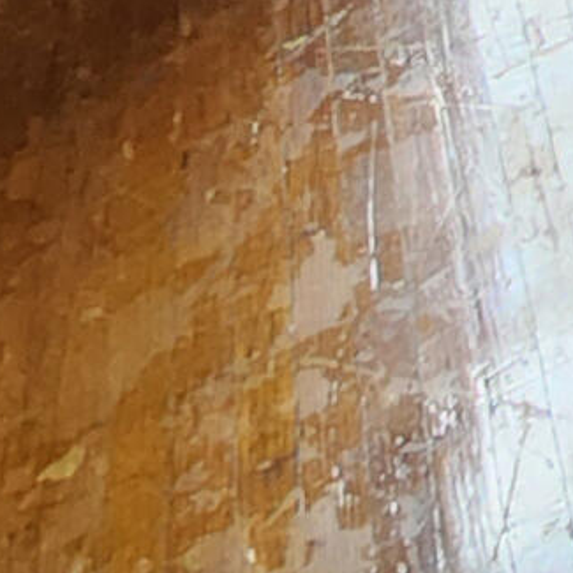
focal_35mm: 106
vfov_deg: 10.6
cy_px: -1208
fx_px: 1985
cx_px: 1760
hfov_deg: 10.7
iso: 400
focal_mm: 2.2
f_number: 2.2
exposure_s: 1/60
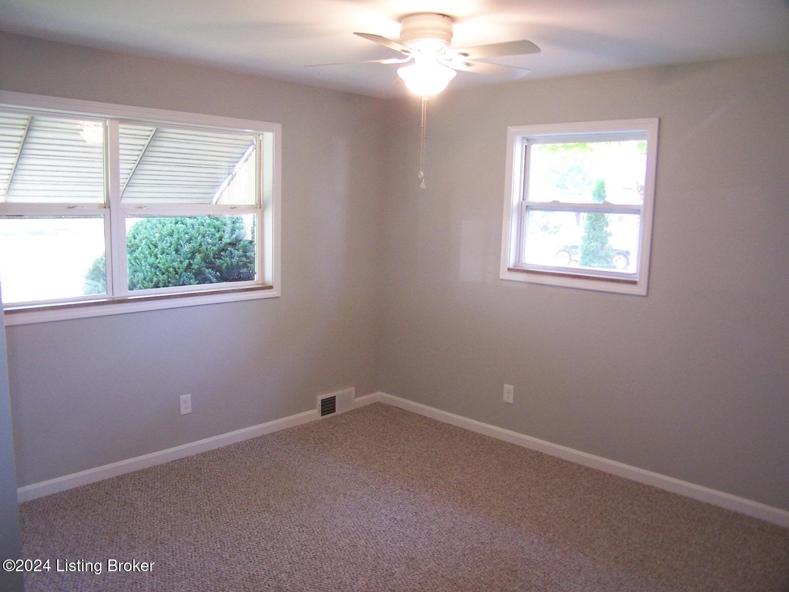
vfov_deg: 37.7
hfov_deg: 49.0
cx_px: 394
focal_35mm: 38
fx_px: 866
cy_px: 296
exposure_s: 1/20
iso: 140
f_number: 2.8
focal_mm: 6.3
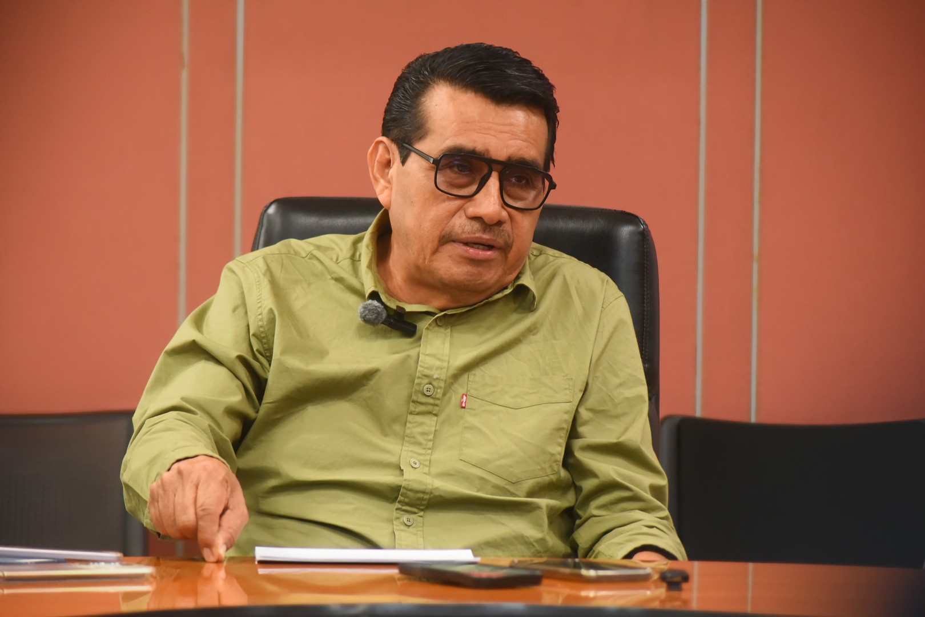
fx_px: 3982
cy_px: 308
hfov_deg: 13.2
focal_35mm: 155
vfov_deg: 8.9
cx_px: 462
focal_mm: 155
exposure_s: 1/200
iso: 5000
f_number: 4.5
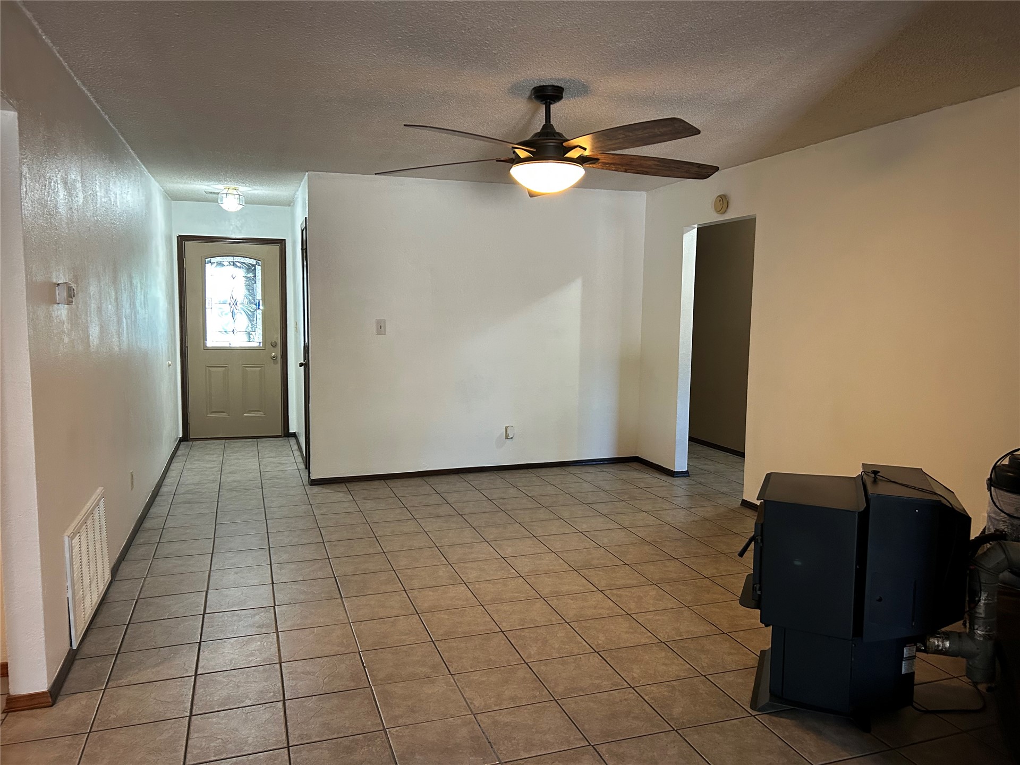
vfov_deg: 53.1
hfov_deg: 67.3
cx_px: 510
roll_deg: -0.2
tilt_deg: -5.6
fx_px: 766
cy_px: 382
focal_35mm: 26
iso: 250
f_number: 1.5
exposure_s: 1/60
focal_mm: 5.7
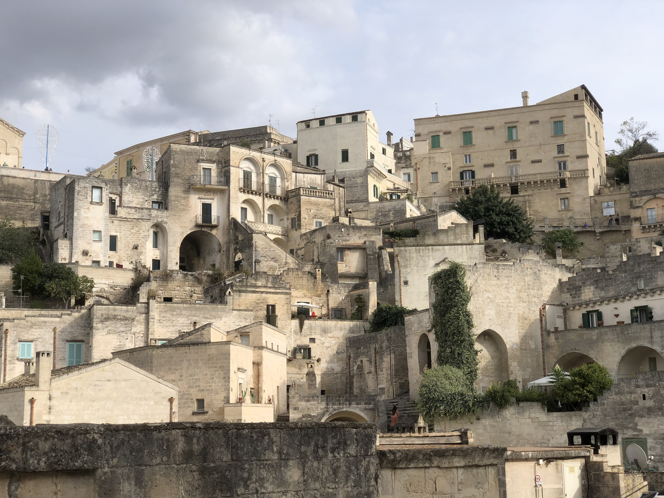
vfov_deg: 28.0
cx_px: 332
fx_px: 997
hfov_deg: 36.8
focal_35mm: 52
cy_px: 249
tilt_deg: +9.7
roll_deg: +1.7
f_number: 2.4
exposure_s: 1/1185
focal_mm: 6
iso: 16
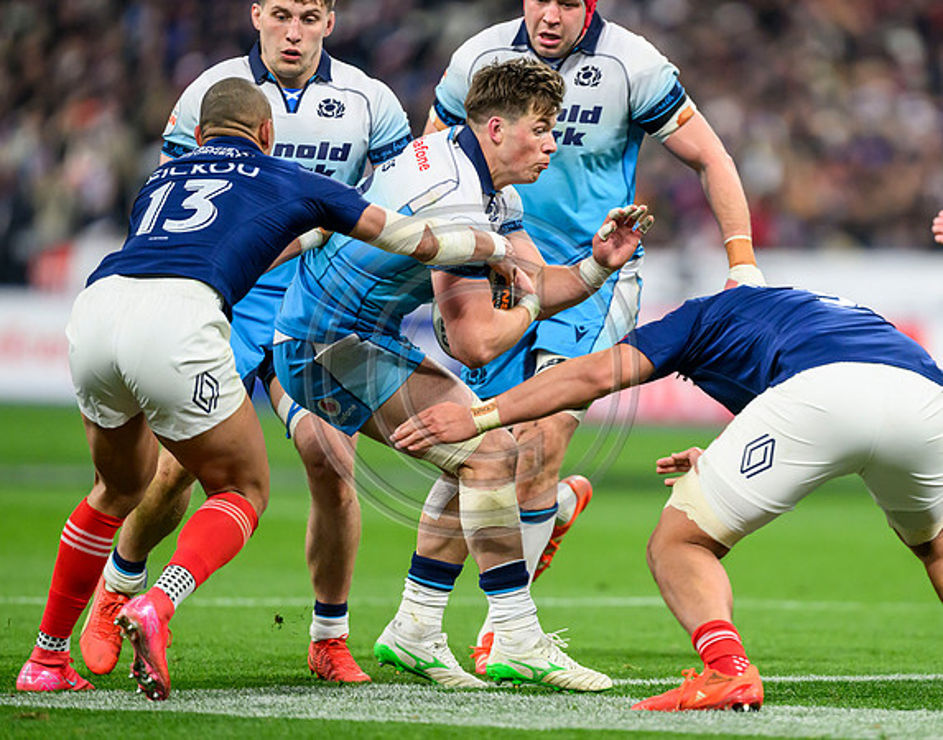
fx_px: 13713
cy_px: 401
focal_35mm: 495
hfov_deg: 3.9
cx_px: 611
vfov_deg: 3.1
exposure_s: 1/2500
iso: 3200
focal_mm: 400
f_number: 2.8
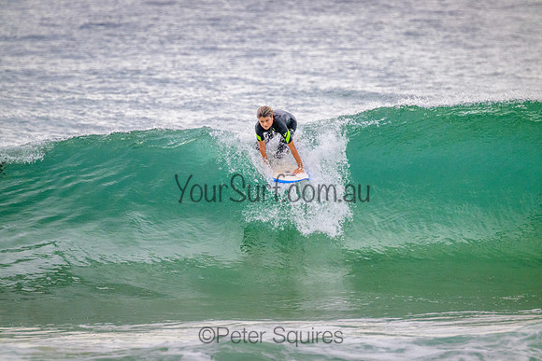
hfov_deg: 2.6
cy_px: 180
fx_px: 12047
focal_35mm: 800
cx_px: 271
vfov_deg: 1.7
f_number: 11
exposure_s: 1/2000
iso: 3200
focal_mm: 800
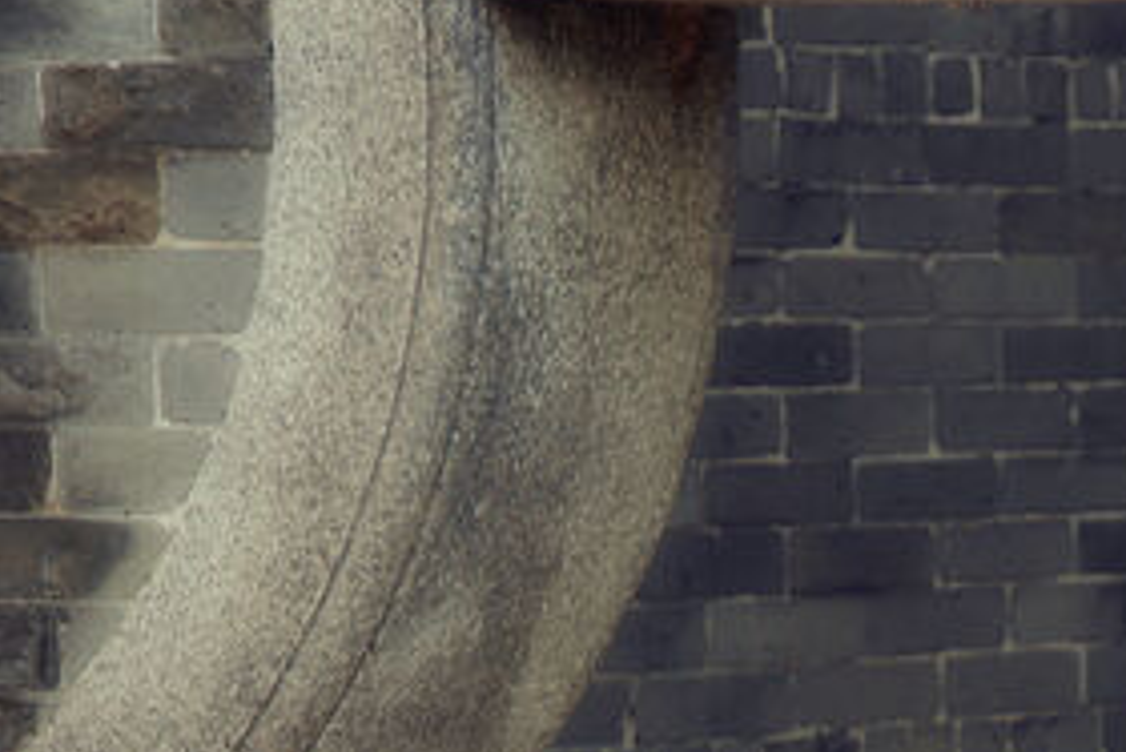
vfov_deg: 4.5
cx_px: 1476
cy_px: 1424
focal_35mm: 300
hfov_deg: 6.8
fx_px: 9388
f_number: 4
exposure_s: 1/80
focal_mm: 70
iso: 200
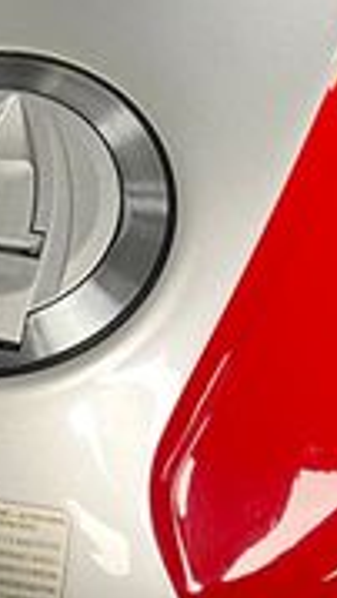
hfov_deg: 12.0
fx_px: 1601
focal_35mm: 101
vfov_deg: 19.7
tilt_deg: -53.8
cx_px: 53
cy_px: -140
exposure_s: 1/50
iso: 100
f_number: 1.6
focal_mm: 5.1
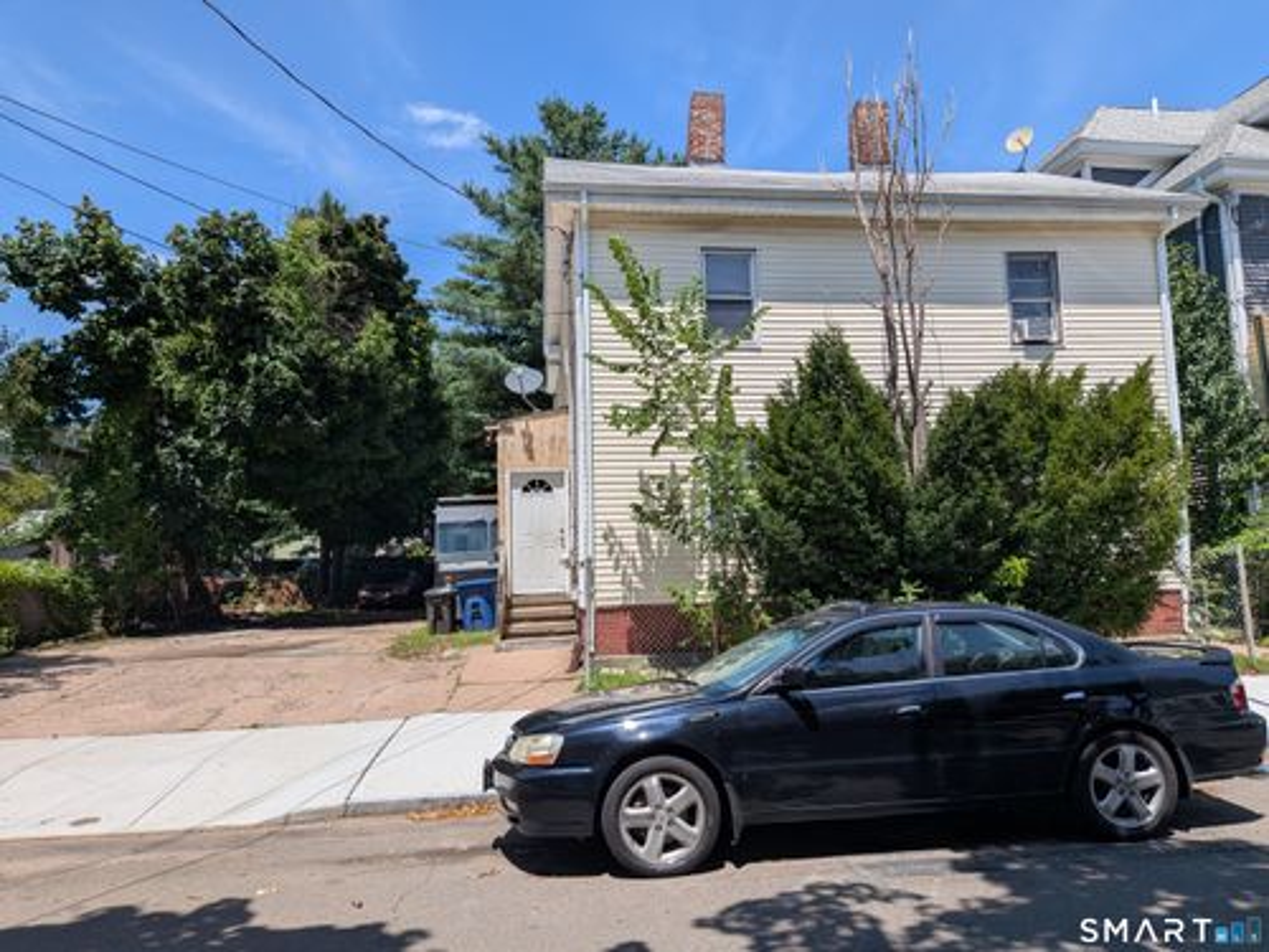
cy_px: 476
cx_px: 634
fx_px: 880
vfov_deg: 56.8
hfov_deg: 71.6
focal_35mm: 24
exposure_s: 1/1712
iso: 29
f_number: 1.7
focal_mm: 4.53
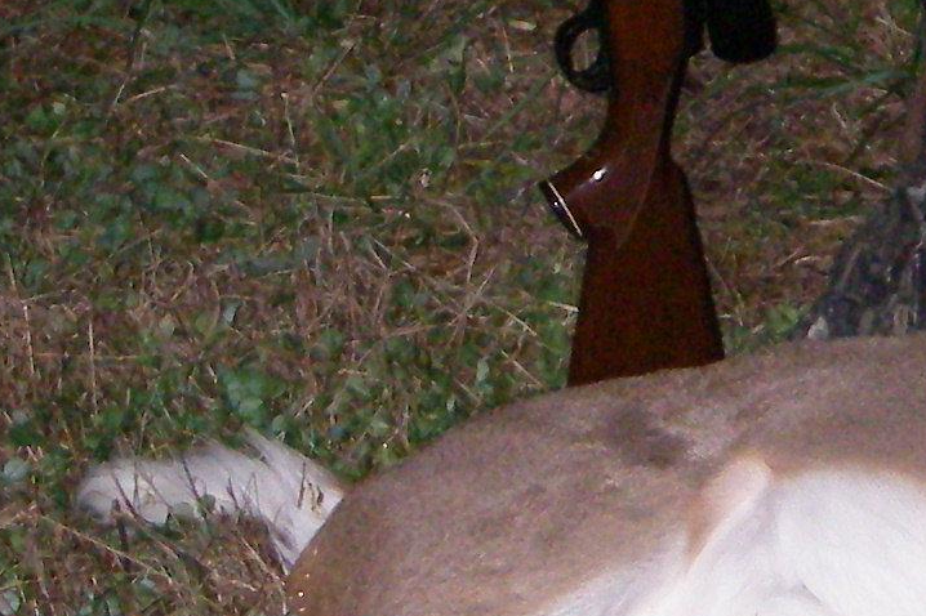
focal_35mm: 200
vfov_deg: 6.8
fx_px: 5142
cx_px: 1064
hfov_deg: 10.2
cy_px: 37
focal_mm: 8.1
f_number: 3.5
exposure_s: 1/50
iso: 400
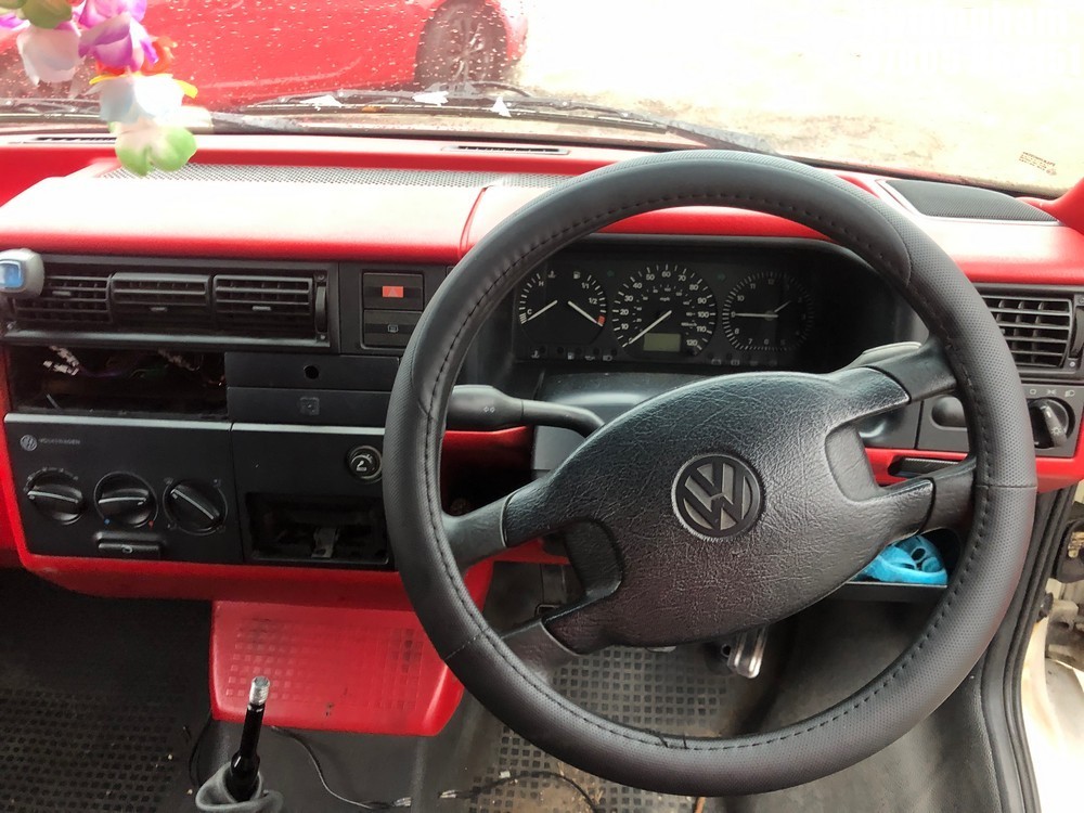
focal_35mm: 28
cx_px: 542
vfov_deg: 49.7
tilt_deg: -33.6
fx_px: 877
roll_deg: +3.3
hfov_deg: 63.4
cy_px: 406
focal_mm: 4
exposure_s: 1/15
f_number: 1.8
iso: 80
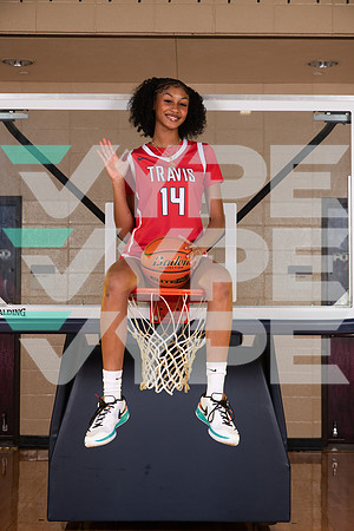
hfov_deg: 19.5
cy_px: 266
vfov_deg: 28.8
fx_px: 1032
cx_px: 177
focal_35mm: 70
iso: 320
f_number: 7.1
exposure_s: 1/320
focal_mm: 70
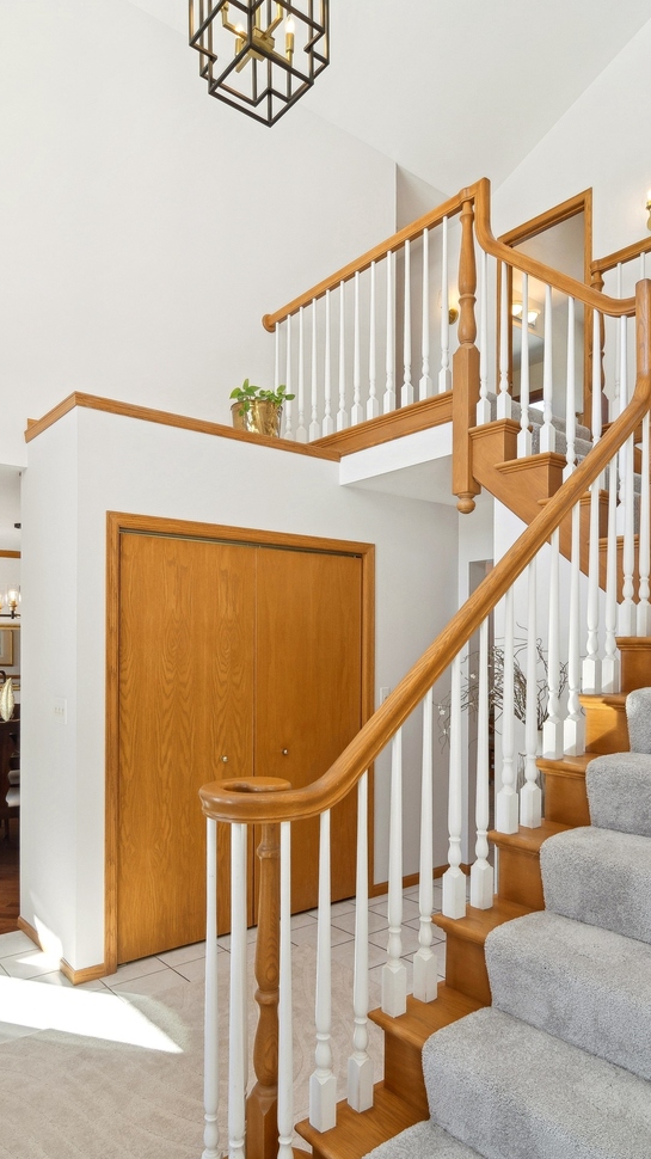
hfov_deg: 53.5
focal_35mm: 21
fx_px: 645
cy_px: 638
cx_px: 336
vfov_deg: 83.6
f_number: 8
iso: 200
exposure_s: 1/40
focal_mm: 12
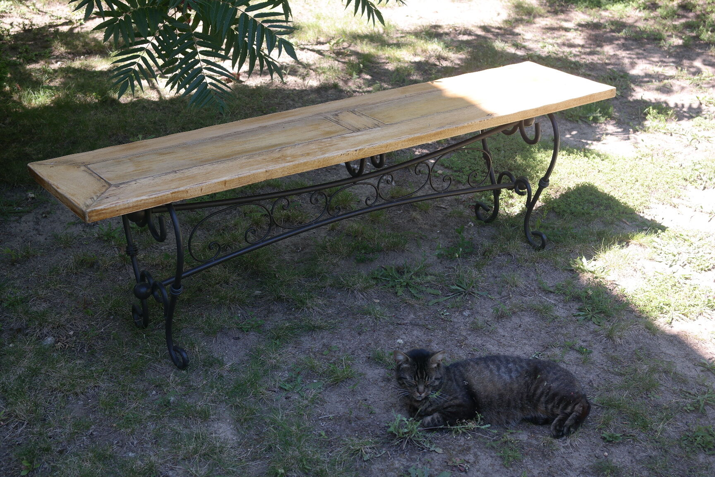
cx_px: 358
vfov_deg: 25.5
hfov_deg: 37.5
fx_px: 1053
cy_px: 238
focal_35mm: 53
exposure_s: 1/125
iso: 200
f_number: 4.5
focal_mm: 35
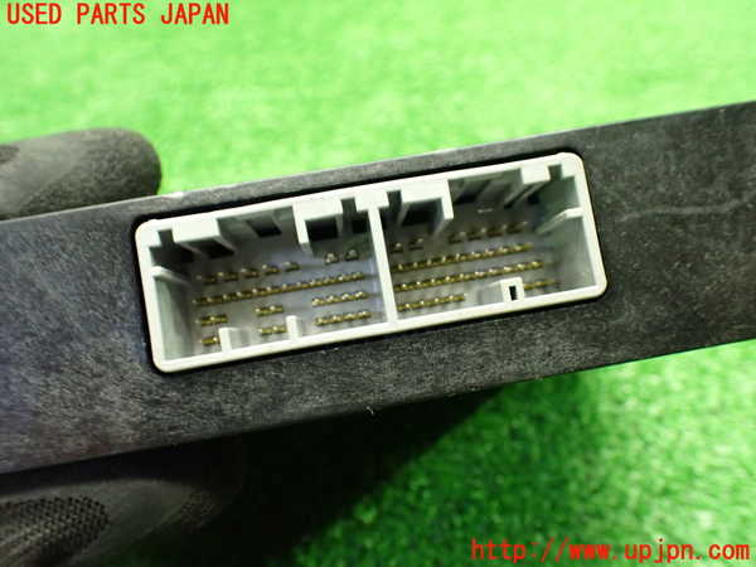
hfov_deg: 60.0
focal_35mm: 30
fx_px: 655
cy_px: 284
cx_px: 378
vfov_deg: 46.8
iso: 800
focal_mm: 5.4
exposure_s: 1/40
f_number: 2.3
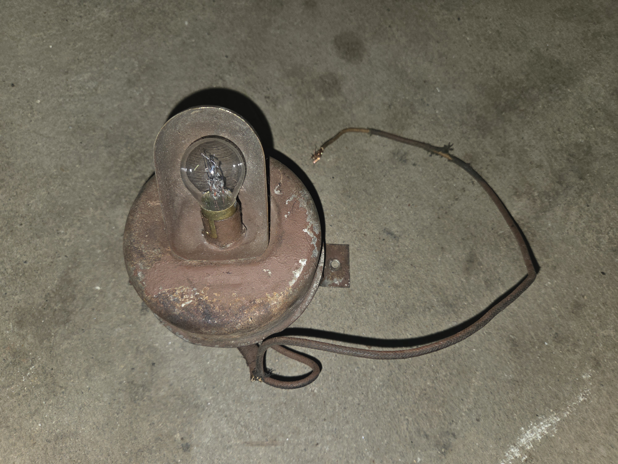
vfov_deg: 58.9
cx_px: 309
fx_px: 411
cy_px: 232
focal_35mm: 23
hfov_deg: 73.9
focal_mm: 5.4
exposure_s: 1/50.3
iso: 32
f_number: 1.8
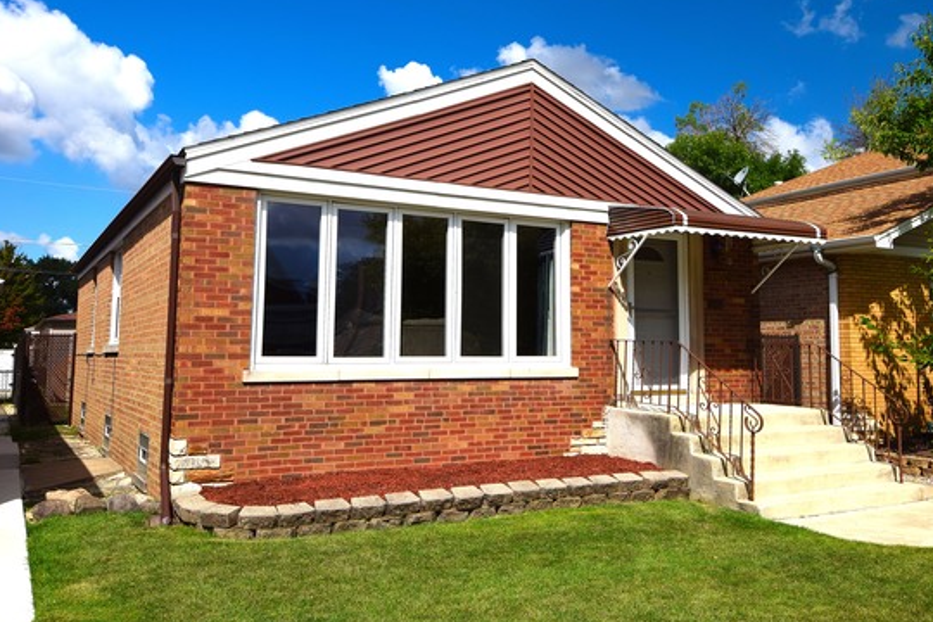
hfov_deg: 58.5
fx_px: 829
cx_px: 524
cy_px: 262
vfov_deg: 41.0
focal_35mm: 32
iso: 200
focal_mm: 18
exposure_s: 1/320
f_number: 9
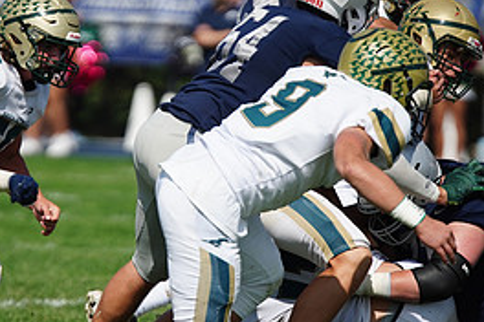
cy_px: 166
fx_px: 8873
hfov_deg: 3.1
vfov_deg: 2.1
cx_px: 136
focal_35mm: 660
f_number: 2.8
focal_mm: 300
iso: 400
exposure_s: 1/8000
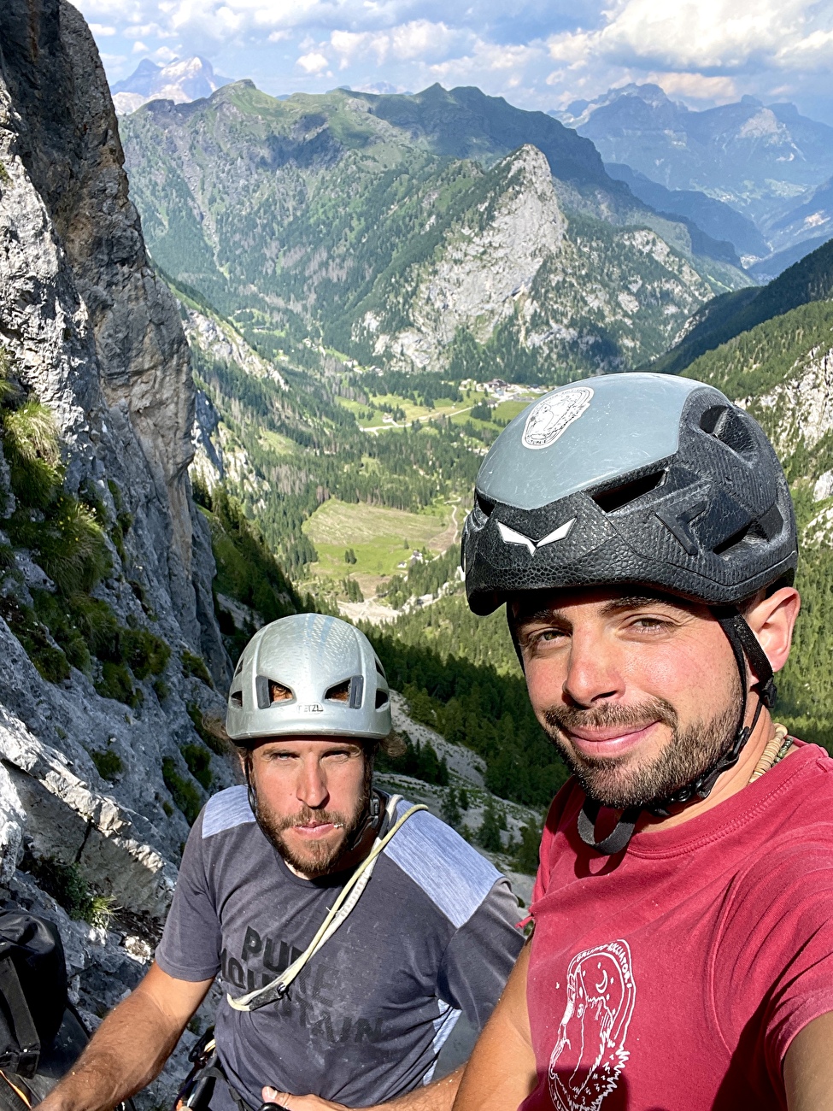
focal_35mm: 30
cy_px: 556
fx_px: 963
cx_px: 416
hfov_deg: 46.8
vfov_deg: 60.0
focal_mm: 2.71
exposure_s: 1/684
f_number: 2.2
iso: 25
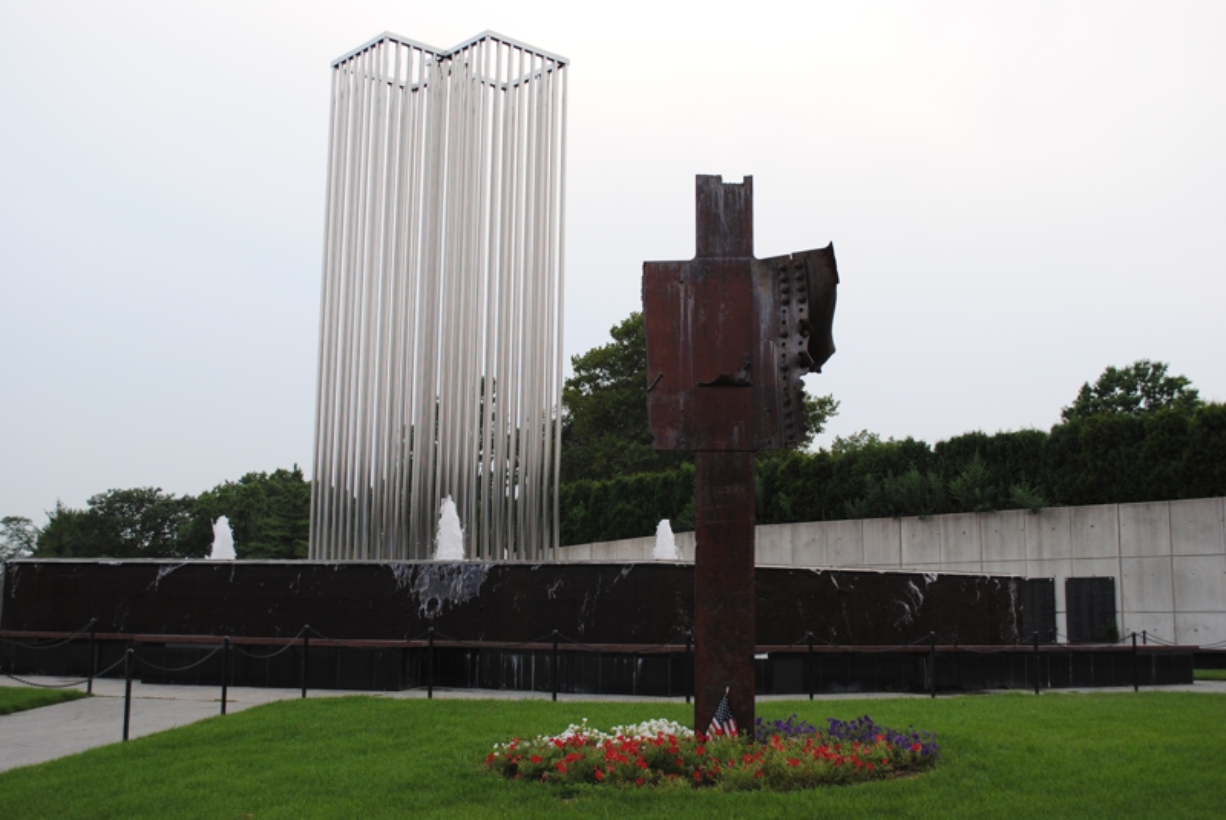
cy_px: 410
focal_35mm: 39
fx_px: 1329
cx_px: 613
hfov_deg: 49.5
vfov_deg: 34.3
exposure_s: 1/125
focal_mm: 26
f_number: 5.6
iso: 125
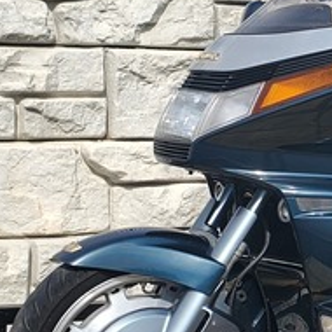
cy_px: 197
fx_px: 1346
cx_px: 491
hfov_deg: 13.3
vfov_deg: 14.1
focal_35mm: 124
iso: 50
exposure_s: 1/1542
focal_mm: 4.3
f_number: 2.4
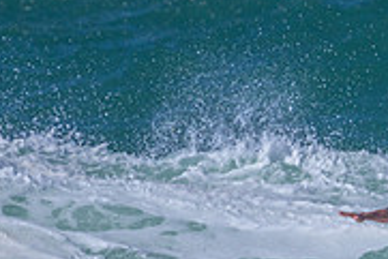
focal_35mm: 2564
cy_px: 350
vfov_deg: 0.5
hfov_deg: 0.8
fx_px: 27656
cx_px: 313
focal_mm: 800
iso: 1000
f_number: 11
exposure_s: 1/2000
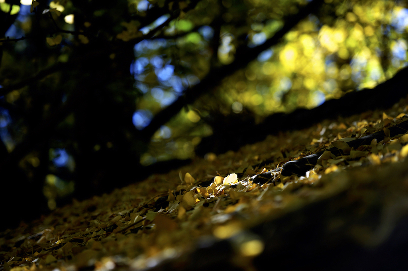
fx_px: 1529
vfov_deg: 10.1
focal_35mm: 135
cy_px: 136
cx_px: 204
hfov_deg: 15.2
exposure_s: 1/400
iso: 200
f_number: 2.8
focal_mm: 135
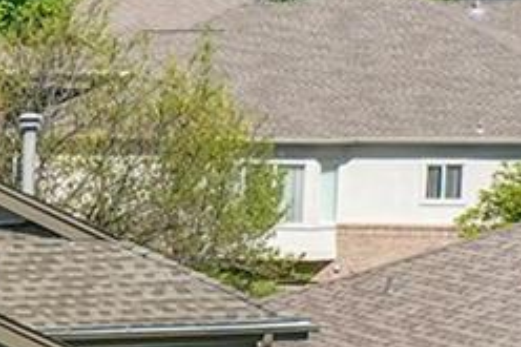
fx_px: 2618
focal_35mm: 181
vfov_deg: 7.5
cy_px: 503
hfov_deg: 10.4
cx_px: -529
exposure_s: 1/500
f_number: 6.3
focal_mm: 10.26
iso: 100
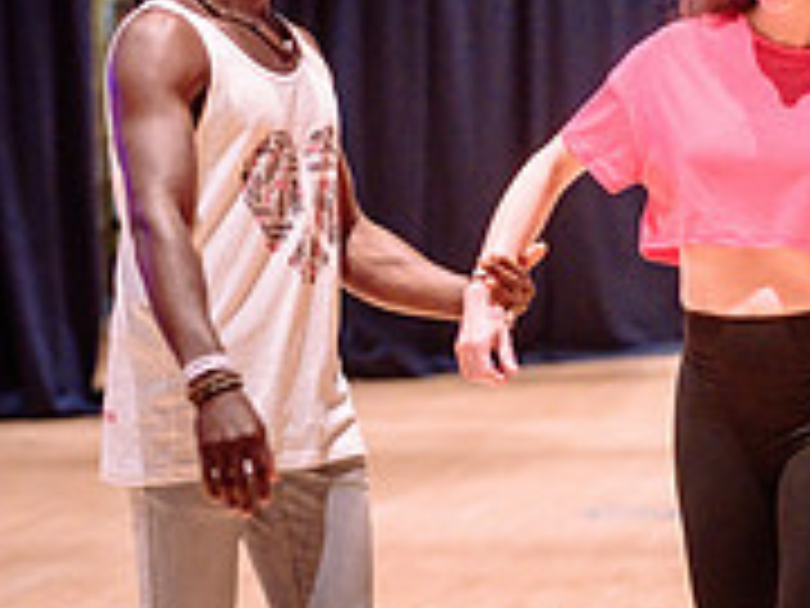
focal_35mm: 207
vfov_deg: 7.1
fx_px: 4844
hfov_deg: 9.5
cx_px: 614
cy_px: 663
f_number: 1.4
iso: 1600
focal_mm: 50
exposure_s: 1/200
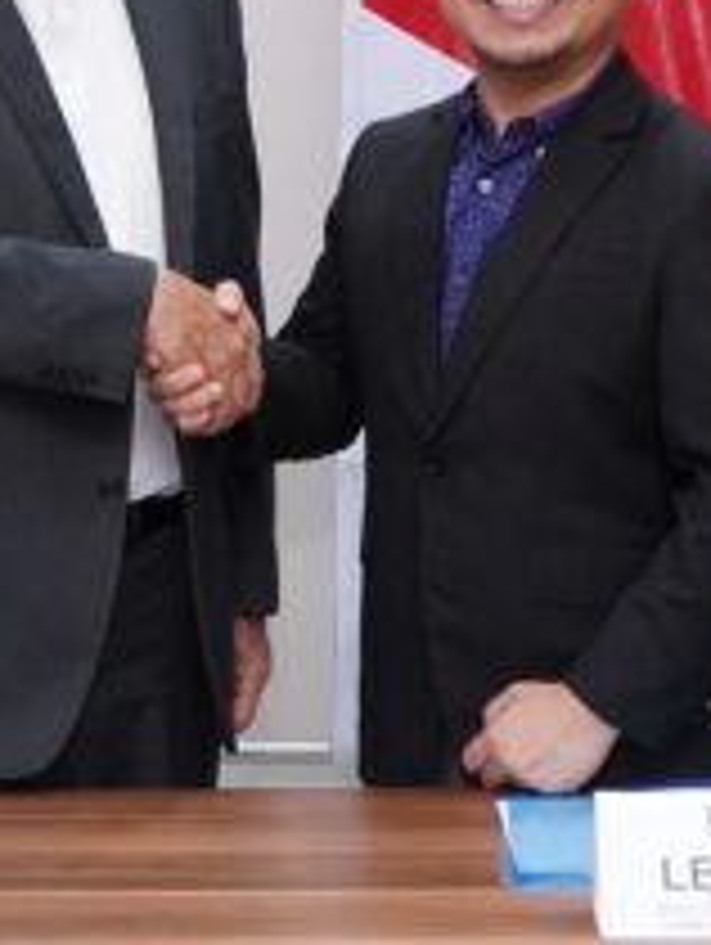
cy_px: 153
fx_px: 3170
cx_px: 198
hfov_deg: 12.8
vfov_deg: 16.8
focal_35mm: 116
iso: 3200
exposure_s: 1/80
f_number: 8
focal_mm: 22
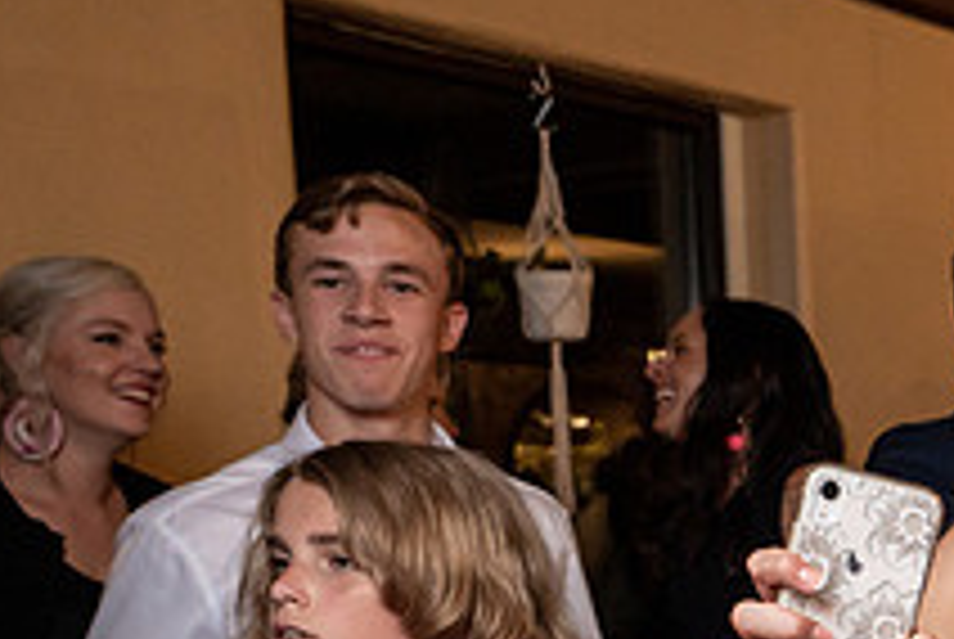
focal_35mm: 82
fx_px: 2176
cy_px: 704
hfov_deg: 22.0
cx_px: 1274
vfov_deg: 16.2
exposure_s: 1/200
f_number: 5.6
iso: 2000
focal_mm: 30
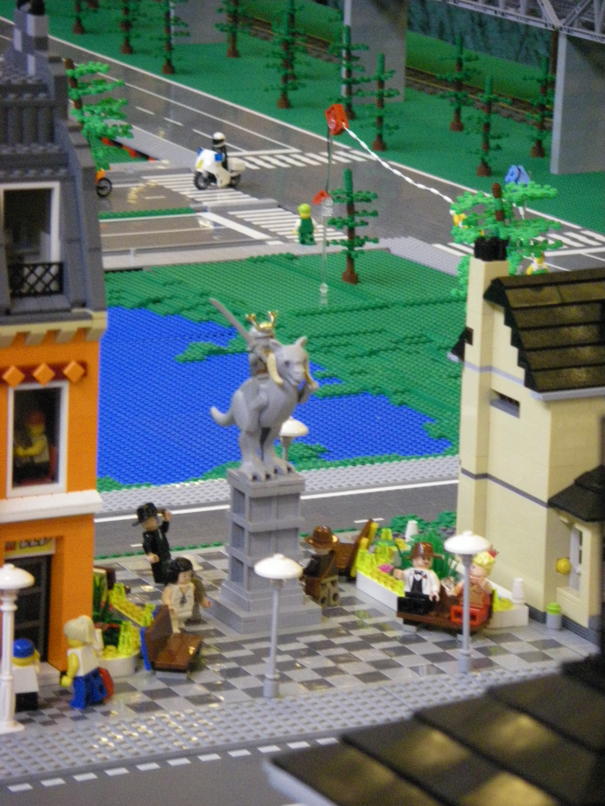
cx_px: 302
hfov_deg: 8.8
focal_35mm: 169
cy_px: 403
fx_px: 3938
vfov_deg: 11.7
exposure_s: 1/30
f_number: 4.4
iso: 800
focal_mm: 27.9
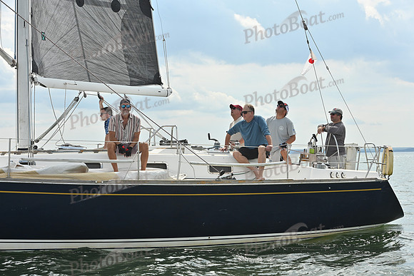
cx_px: 207
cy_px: 138
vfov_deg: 19.5
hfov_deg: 28.8
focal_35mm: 70
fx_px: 805
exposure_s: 1/1250
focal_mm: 70
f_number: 7.1
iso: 320
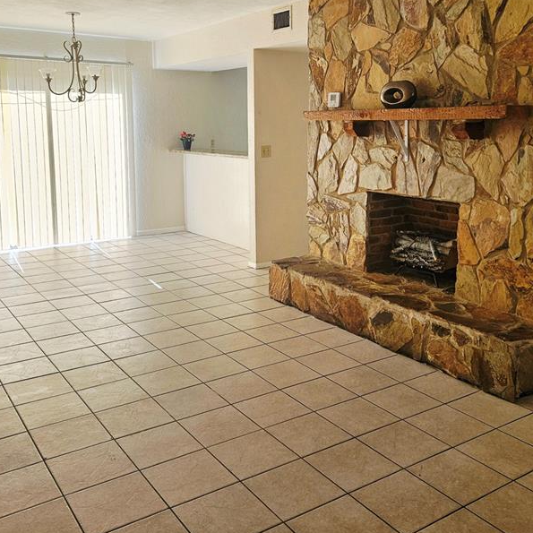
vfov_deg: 46.9
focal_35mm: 35
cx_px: 276
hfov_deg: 47.2
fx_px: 610
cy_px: 207
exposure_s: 1/182
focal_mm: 5.4
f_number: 1.8
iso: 50
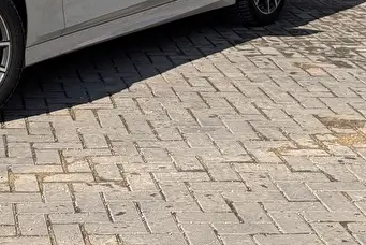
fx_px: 1190
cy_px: -71
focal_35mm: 117
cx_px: -53
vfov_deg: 11.4
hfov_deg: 16.8
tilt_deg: -5.9
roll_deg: +0.7
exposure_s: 1/5848
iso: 64
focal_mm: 6.76
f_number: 1.78
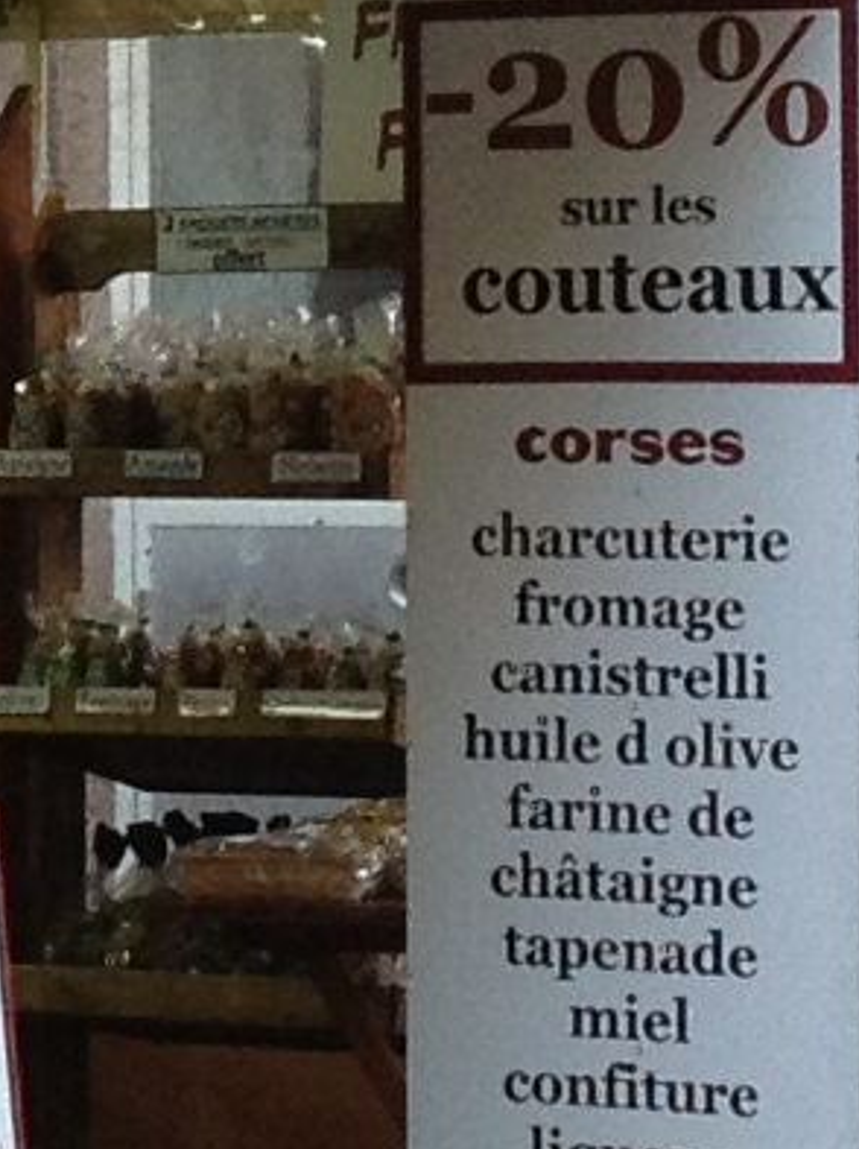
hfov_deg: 5.0
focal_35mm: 291
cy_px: 61
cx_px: -1090
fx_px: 9644
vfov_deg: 6.8
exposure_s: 1/30
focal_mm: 4.28
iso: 64
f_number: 2.4
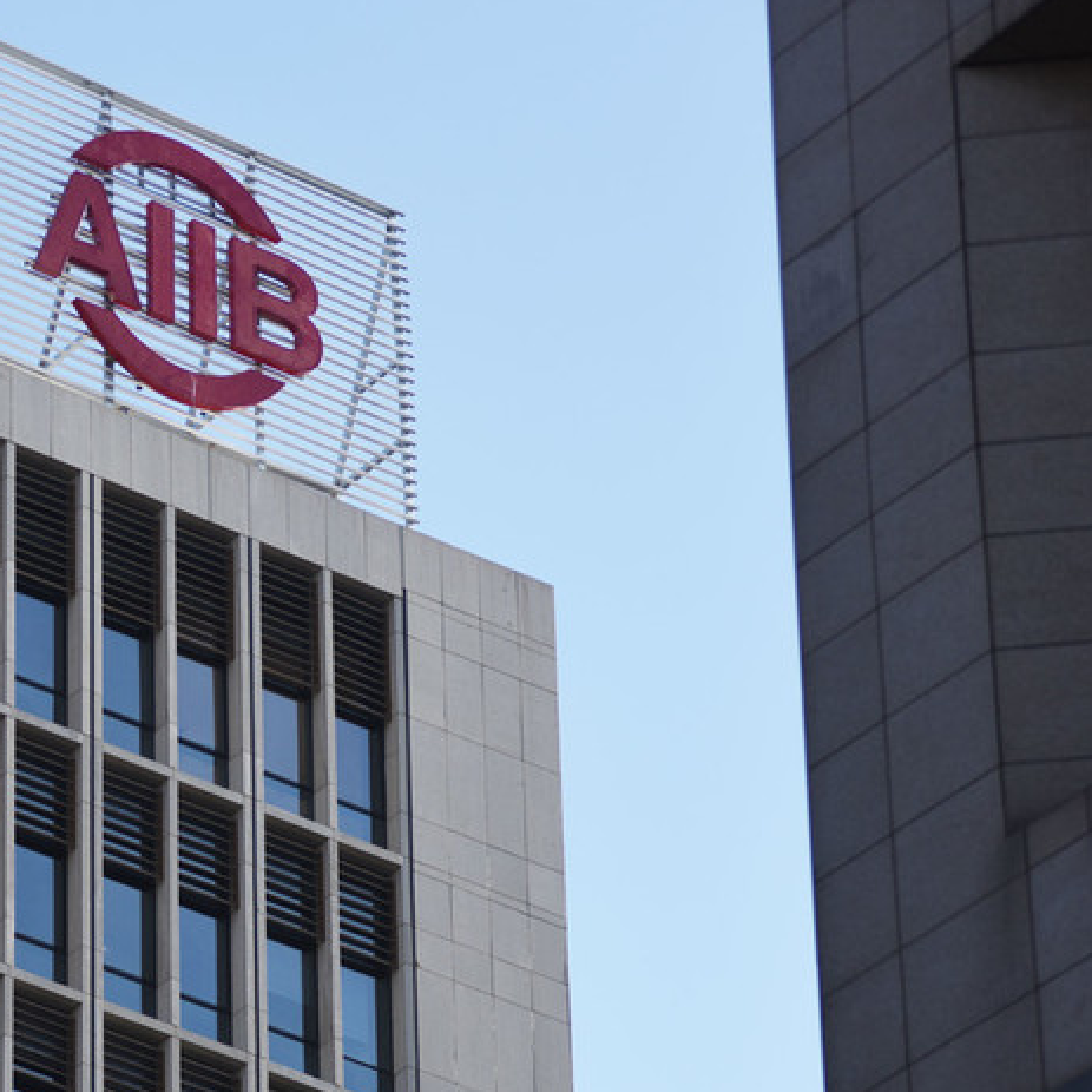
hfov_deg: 7.4
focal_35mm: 235
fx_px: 8387
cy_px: 680
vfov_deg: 7.4
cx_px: -12
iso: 100
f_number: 3.2
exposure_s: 1/1600
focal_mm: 125
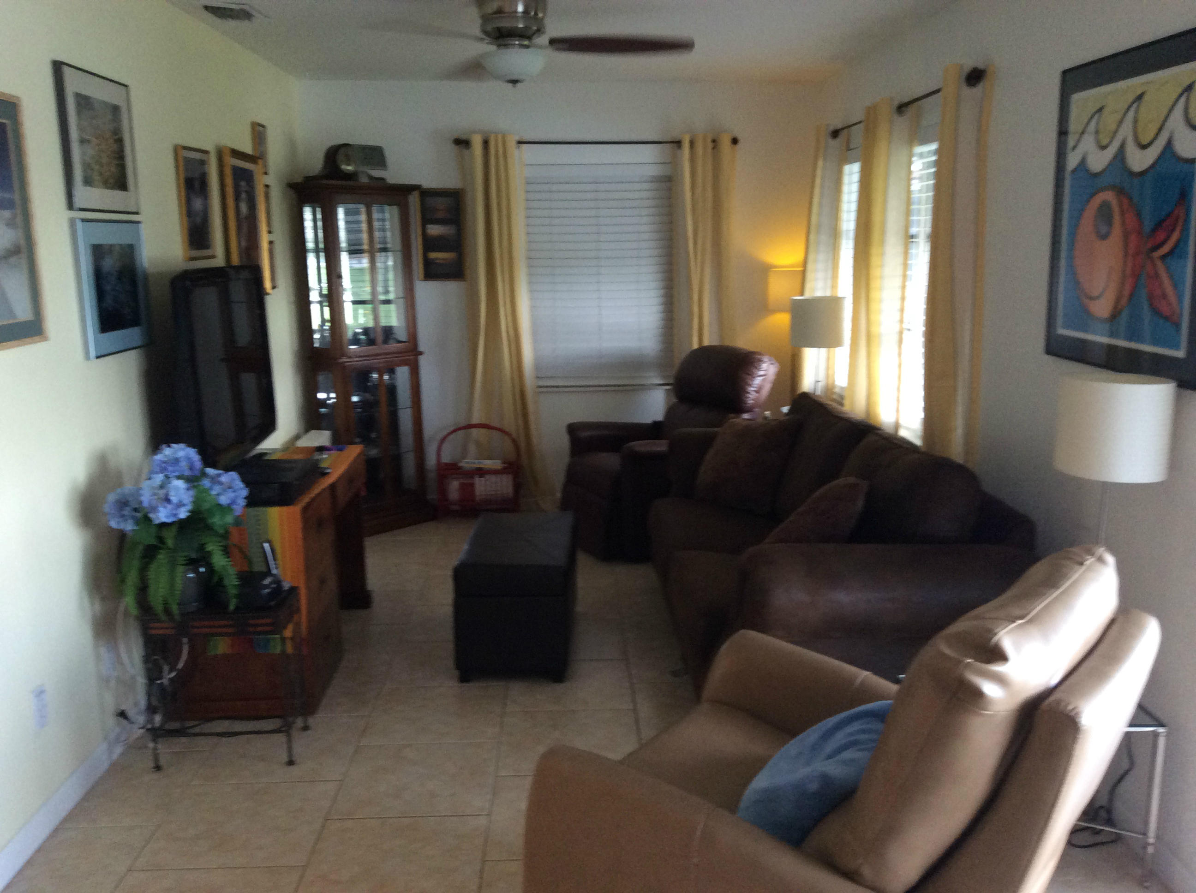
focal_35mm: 33
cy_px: 446
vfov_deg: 42.8
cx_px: 598
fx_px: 1138
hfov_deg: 55.4
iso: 125
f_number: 2.4
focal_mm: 3.3
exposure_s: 1/24
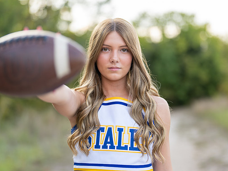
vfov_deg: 21.3
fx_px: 454
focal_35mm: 69
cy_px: 87
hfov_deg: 28.2
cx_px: 113
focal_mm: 50
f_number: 1.2
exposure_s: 1/800
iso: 100
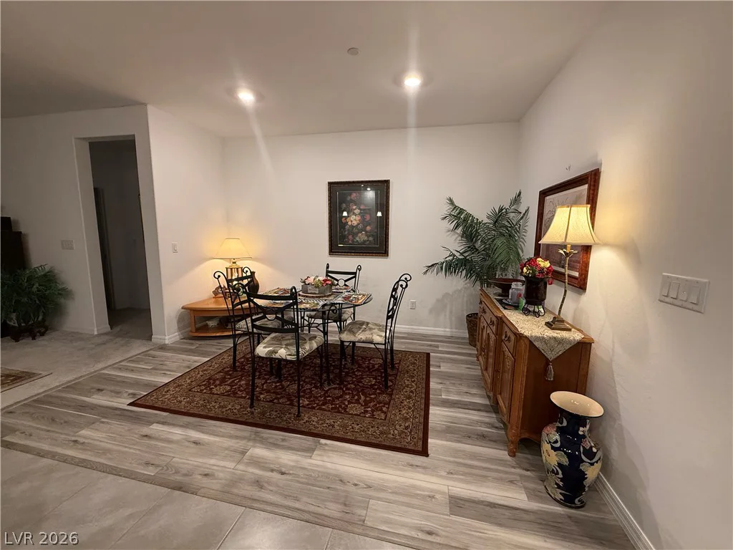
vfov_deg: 85.7
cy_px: 275
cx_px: 366
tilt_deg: -7.6
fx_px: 296
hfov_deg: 102.1
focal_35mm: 14
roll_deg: -0.8
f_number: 2.2
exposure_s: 1/60
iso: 320
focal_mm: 2.22
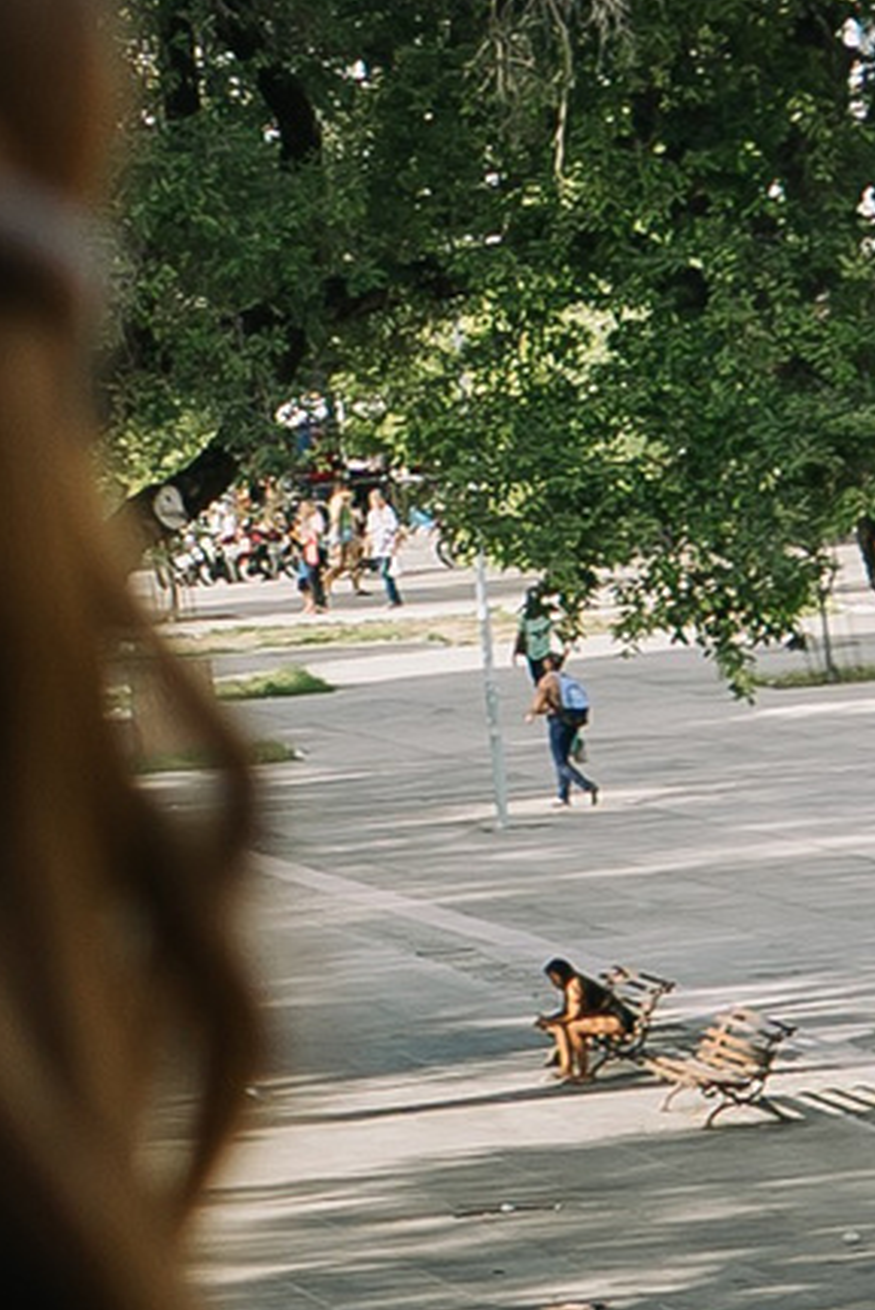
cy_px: -147
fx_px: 9718
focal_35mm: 267
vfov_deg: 7.7
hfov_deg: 4.9
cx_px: -1793
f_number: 3.2
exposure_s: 1/200
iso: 100
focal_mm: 30
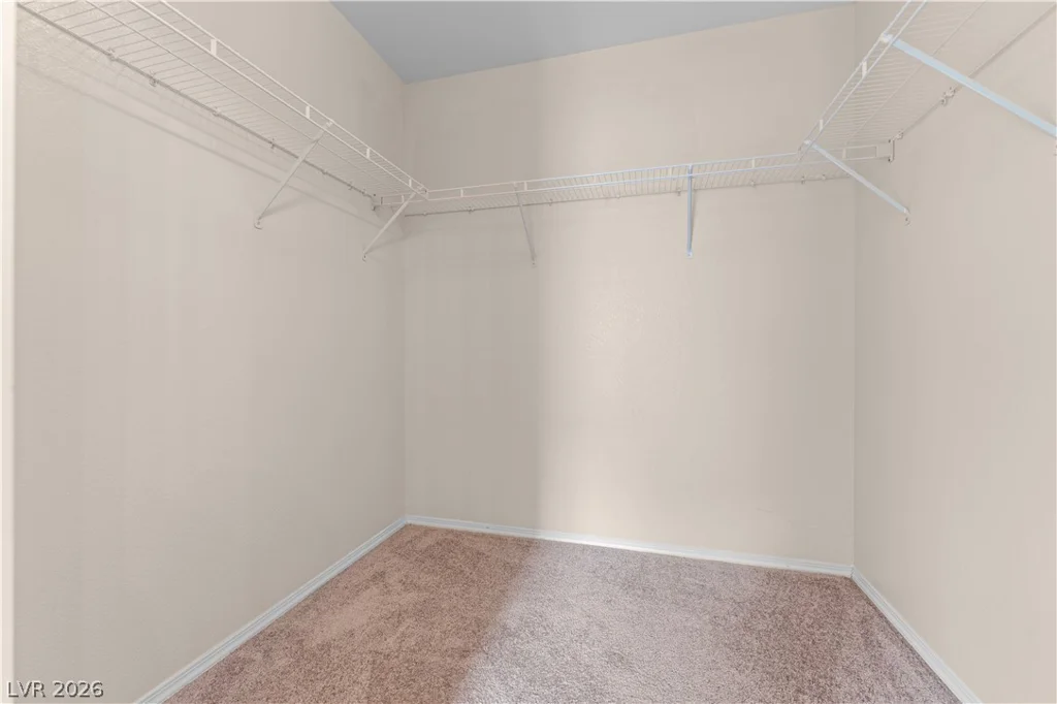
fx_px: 449
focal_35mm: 15
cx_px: 528
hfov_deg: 99.3
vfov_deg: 76.2
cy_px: 352
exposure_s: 1/4
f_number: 4.5
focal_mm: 15.3
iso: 200
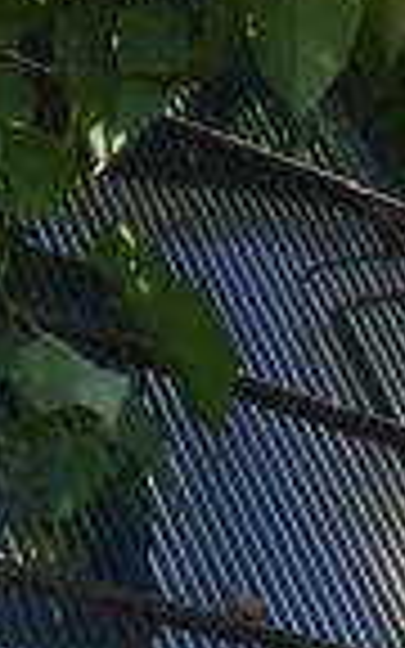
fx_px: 39824
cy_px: 1408
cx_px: 986
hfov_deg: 0.6
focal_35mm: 2255
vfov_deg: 0.9
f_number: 4.5
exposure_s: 1/200
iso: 100
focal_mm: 53.9
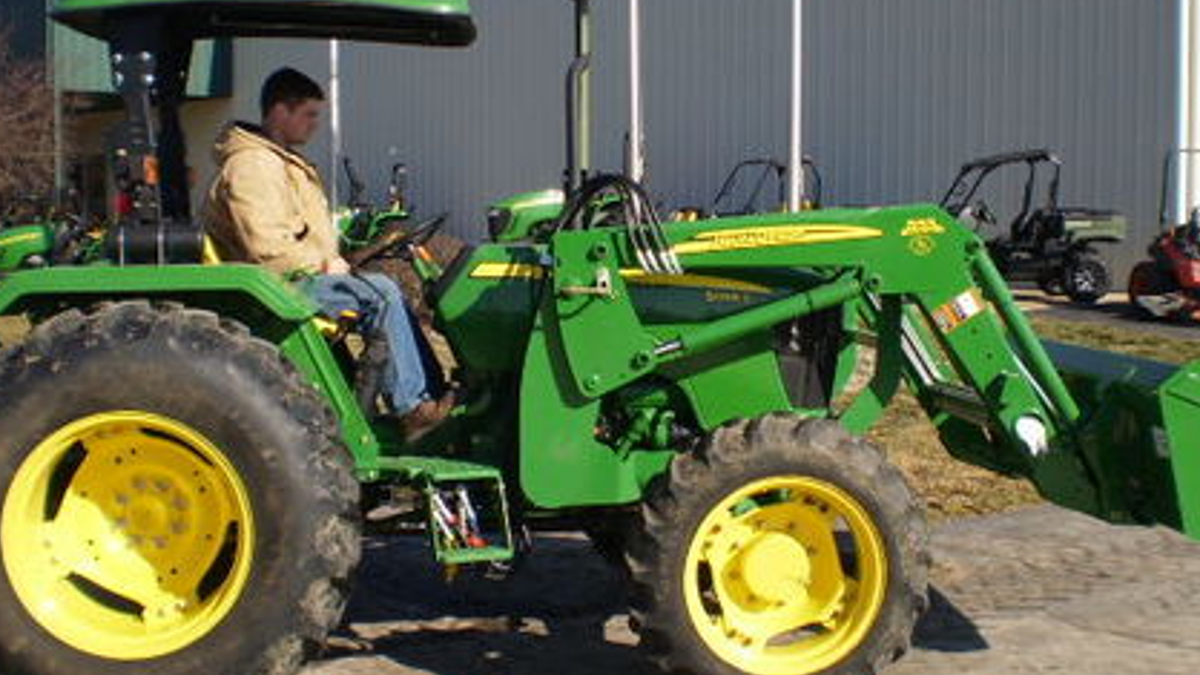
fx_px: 1623
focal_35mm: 51
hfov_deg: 40.6
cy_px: 362
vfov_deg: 23.5
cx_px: 606
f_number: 4.6
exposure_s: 1/500
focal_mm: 6.3
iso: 64
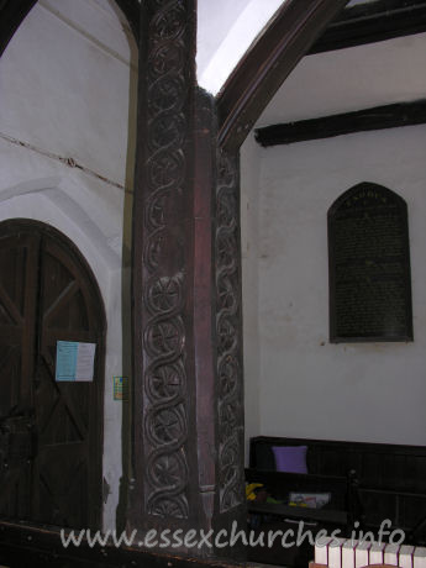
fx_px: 574
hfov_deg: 40.7
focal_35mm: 35
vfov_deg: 52.6
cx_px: 213
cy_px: 284
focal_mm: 8.9
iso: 50
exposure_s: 1/60.1
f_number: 2.8
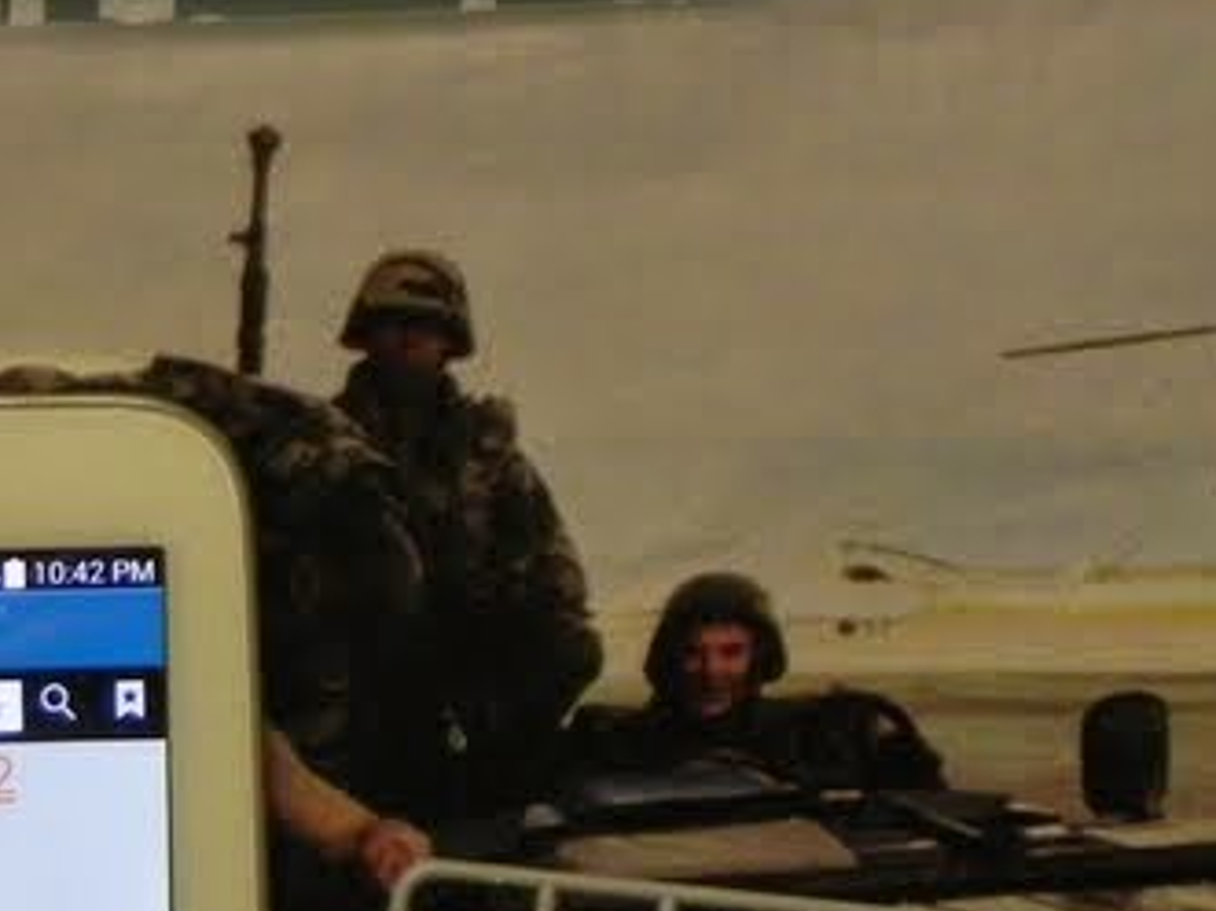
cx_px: -62
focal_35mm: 161
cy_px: 1319
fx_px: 5654
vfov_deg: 9.0
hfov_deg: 12.1
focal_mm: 9.2
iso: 326
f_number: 3.5
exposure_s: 1/125
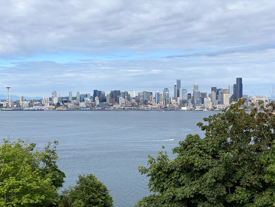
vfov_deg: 28.0
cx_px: 138
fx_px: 413
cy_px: 104
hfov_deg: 36.8
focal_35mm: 52
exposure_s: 1/1776
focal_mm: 6
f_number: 2
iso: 20
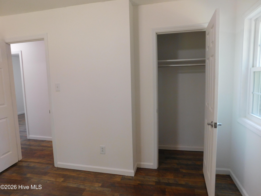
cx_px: 130
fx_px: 173
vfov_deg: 58.9
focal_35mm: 23
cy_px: 98
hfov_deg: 73.9
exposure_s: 1/30
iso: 160
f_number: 3
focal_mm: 4
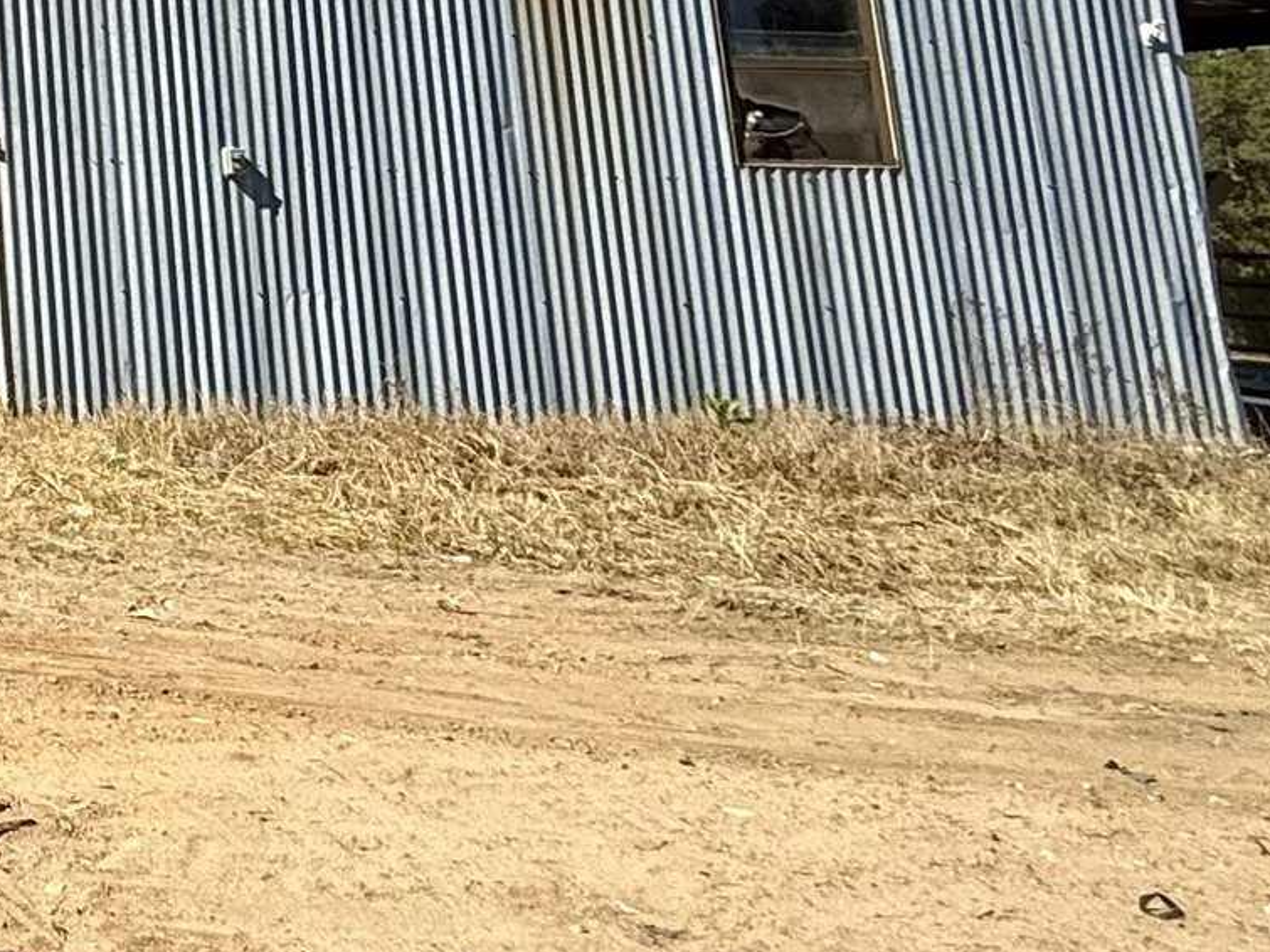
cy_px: -219
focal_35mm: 57
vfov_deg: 23.3
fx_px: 2091
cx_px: -844
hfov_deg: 23.3
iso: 50
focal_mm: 2.22
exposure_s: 1/1431
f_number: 2.2
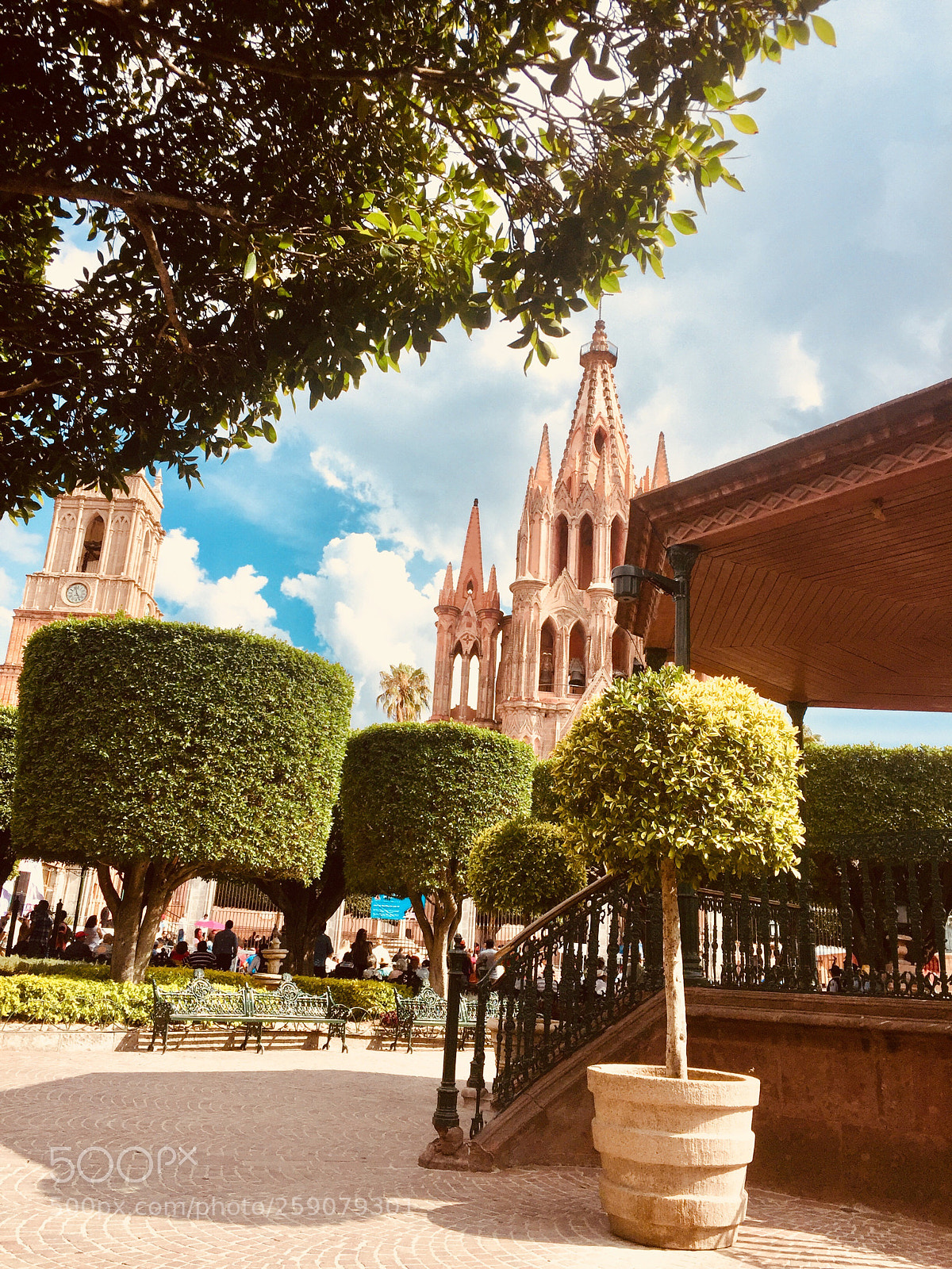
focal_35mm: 29
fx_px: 1063
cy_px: 634
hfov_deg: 48.2
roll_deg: -4.3
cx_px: 476
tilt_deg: +18.4
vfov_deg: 61.7
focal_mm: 4.15
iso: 32
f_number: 2.2
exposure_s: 1/1582
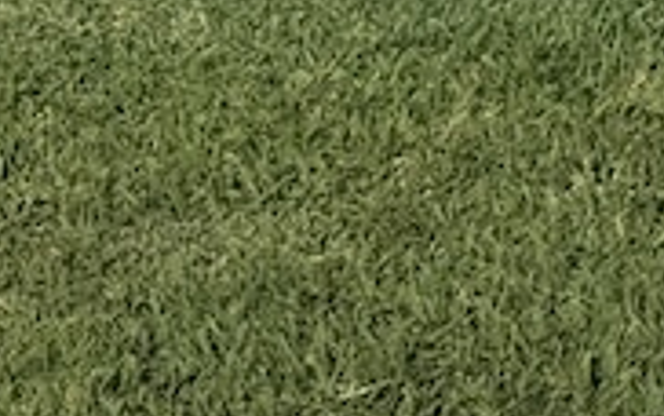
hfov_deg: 12.0
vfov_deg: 6.5
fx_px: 3042
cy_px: -1197
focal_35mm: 168
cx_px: 912
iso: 80
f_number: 1.78
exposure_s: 1/7937
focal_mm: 6.76
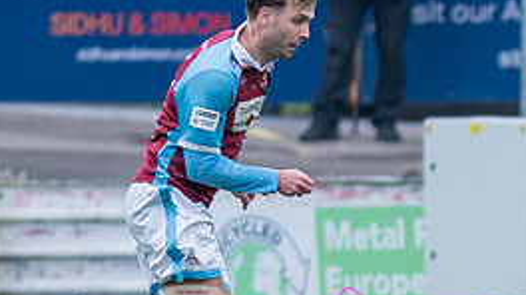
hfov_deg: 1.2
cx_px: 872
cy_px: 267
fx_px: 24221
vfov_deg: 0.7
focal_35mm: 1738
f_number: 2.8
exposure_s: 1/1250
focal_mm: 300
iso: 1600
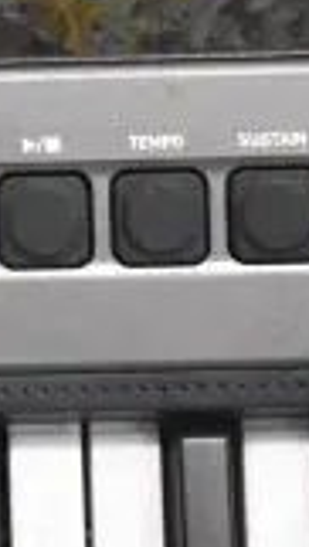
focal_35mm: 285
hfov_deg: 4.2
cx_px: -404
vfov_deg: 7.6
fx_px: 4136
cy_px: 151
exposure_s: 1/125
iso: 6400
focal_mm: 48
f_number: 5.3
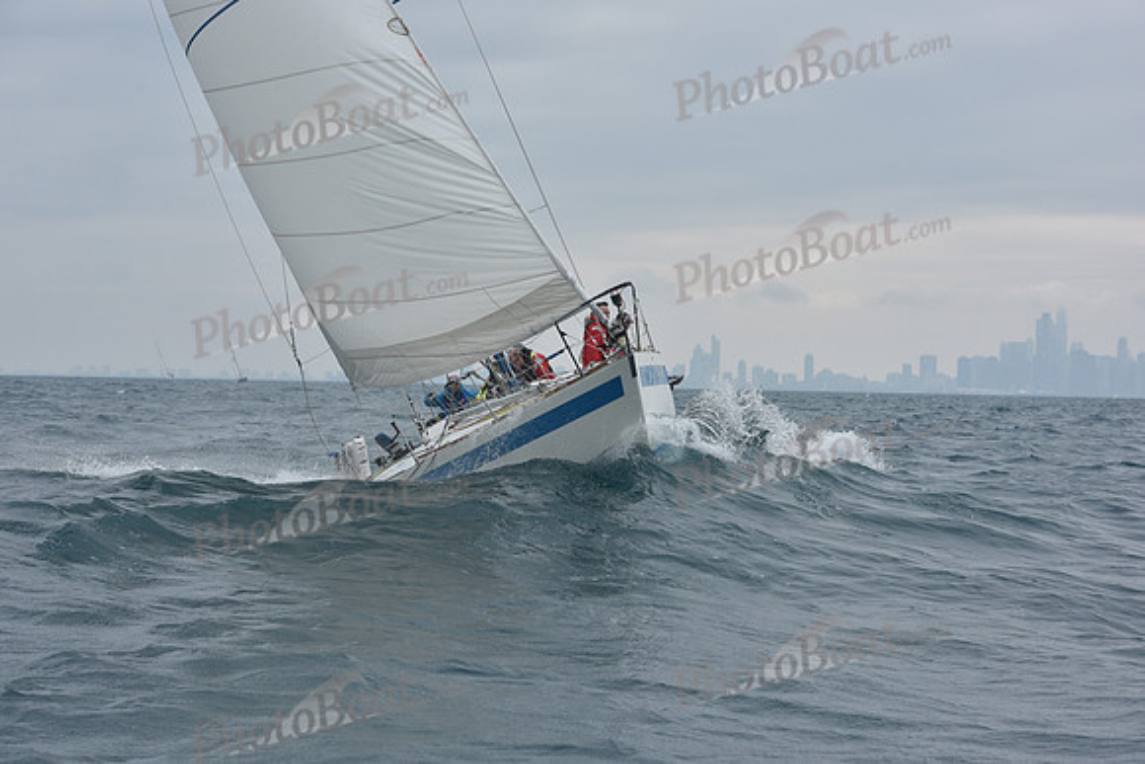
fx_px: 2927
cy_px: 382
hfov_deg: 22.1
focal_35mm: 92
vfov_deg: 14.9
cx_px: 572
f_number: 8
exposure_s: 1/800
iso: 250
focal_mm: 92
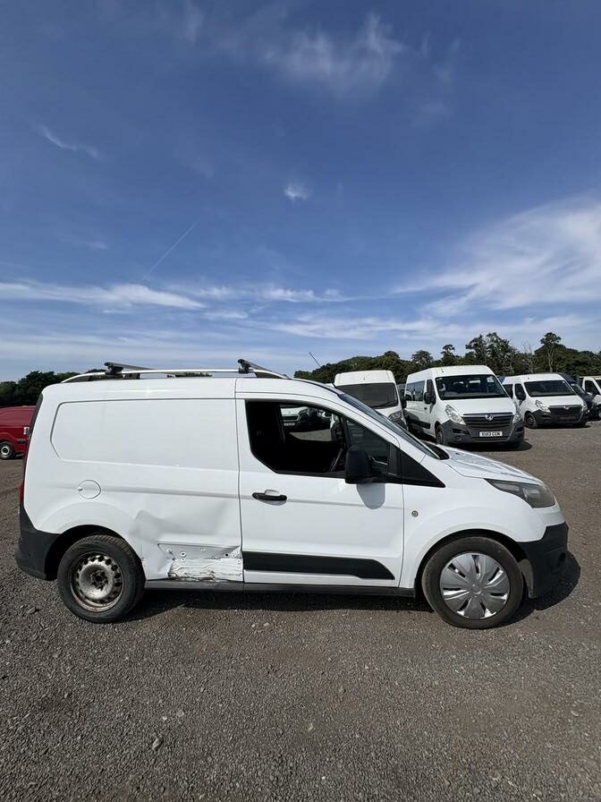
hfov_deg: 85.7
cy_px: 401
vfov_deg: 102.1
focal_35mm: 14
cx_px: 300
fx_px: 324
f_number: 2.2
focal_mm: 2.22
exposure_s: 1/4630
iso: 50
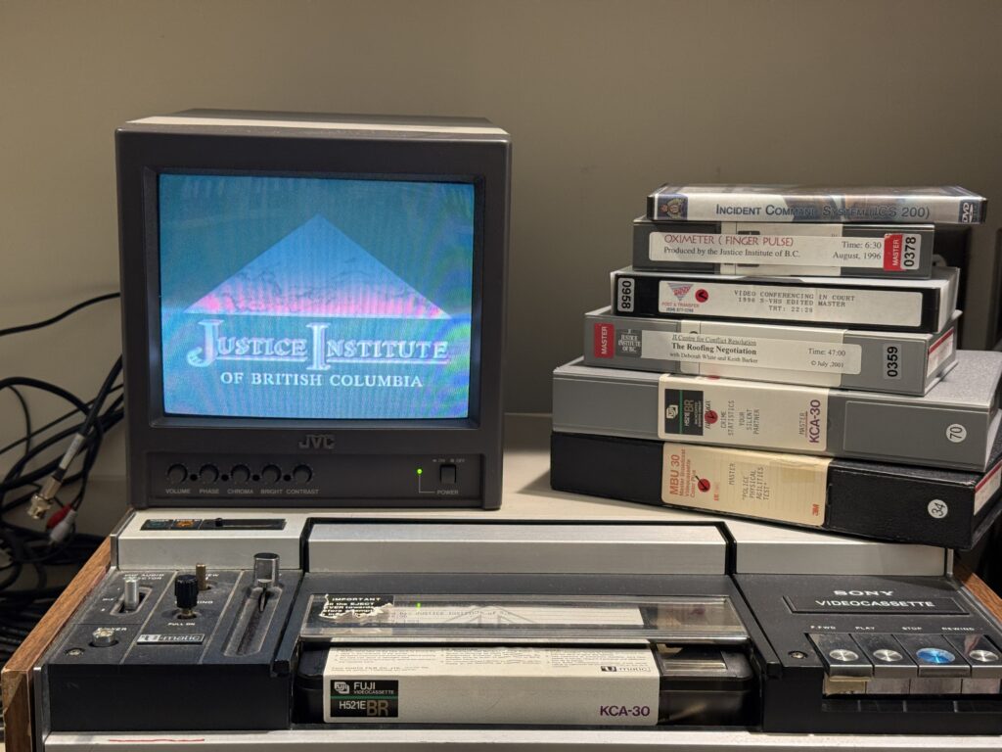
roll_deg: -1.3
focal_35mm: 48
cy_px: 376
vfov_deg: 30.3
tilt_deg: -12.2
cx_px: 501
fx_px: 1389
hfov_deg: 39.7
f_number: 1.78
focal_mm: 6.76
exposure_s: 1/60
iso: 160
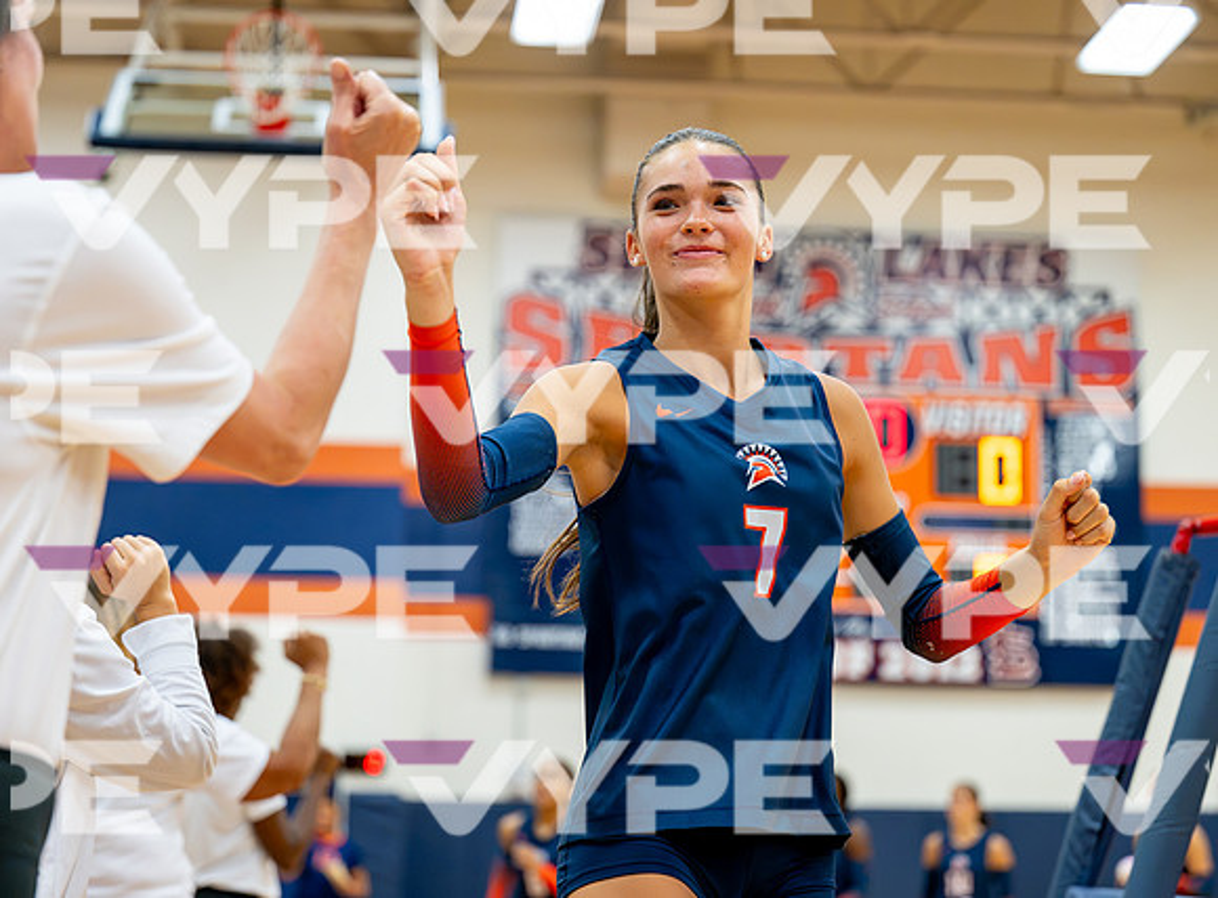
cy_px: 449
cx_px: 609
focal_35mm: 77
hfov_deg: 25.4
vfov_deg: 18.9
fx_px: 2702
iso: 3200
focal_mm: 70
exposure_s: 1/800
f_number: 2.8
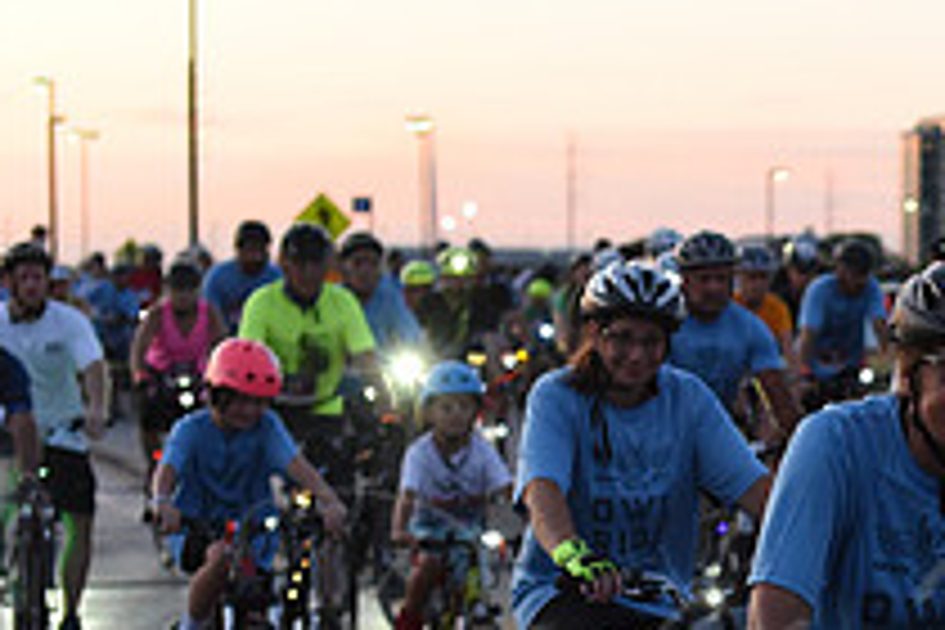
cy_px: 691
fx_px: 3622
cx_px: 1134
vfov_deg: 9.8
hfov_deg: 14.4
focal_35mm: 138
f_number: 2.8
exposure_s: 1/400
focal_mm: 50
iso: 2500
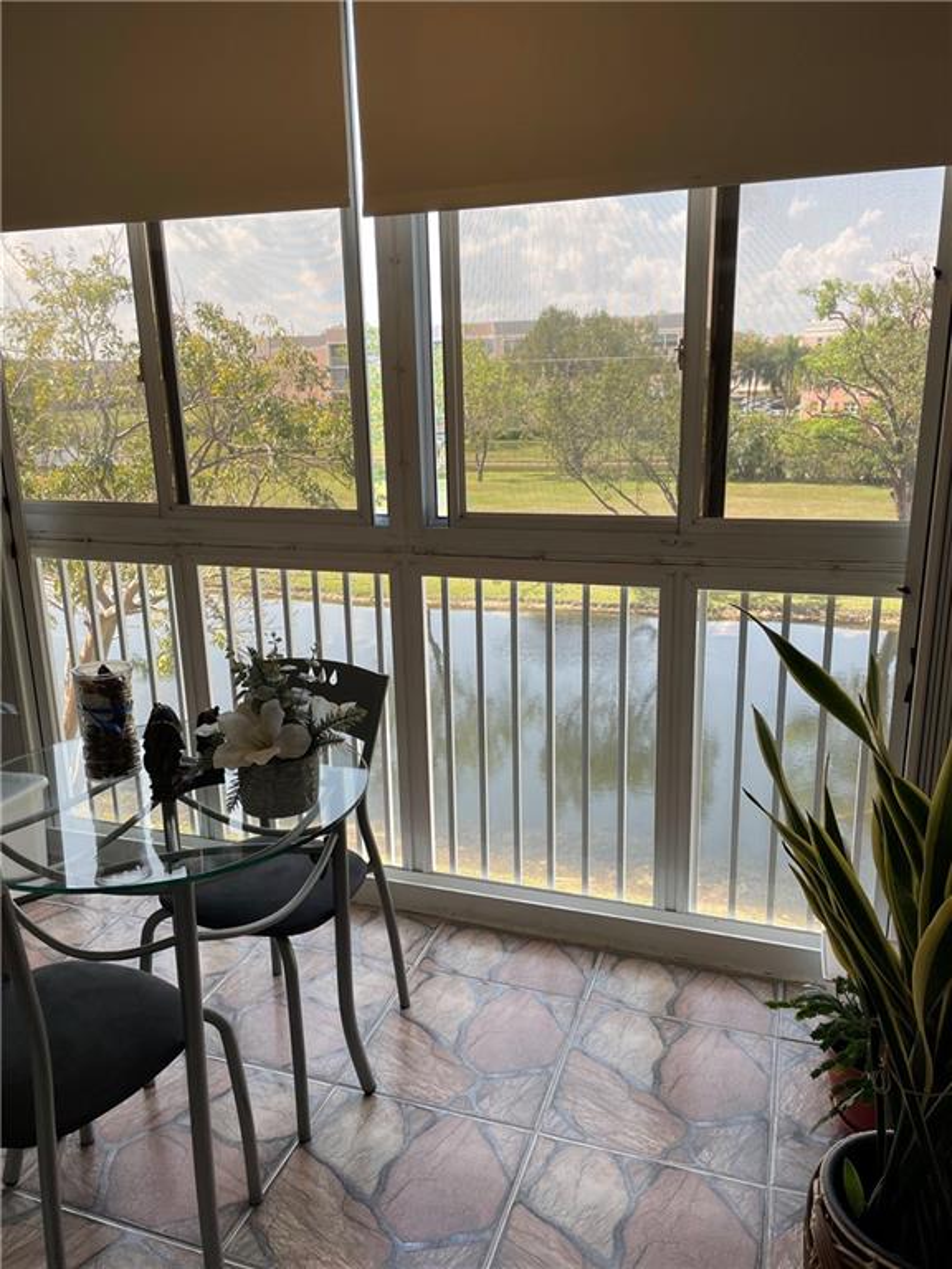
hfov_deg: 53.1
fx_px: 953
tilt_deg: -14.7
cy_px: 634
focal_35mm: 26
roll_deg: +2.0
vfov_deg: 67.3
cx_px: 476
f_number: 1.6
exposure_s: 1/205
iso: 32
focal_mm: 4.2
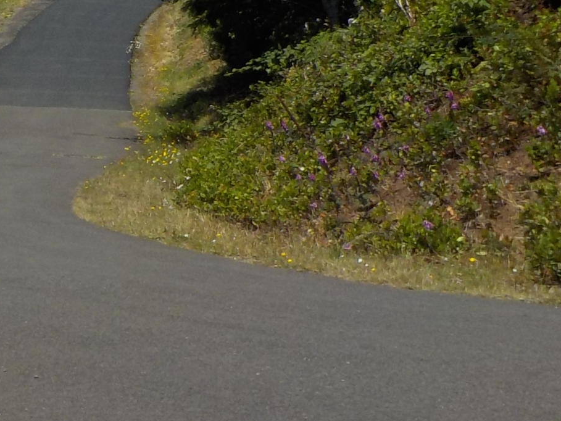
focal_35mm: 99
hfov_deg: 18.9
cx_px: -89
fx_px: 1605
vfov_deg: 14.8
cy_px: 38
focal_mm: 4.1
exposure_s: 1/1600
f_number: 3.3
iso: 125
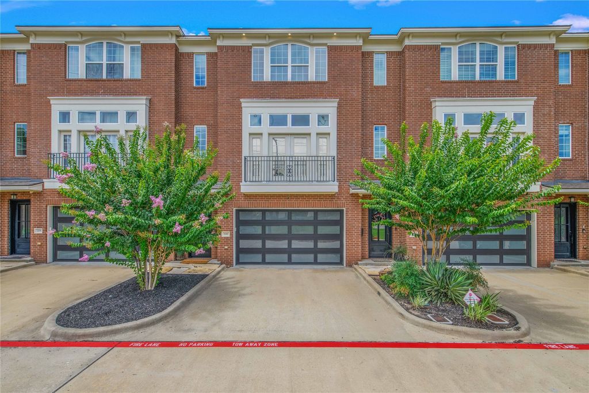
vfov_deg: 77.3
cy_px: 196
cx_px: 294
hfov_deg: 100.4
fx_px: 245
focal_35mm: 15
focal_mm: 15
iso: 100
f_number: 7.1
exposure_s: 1/250
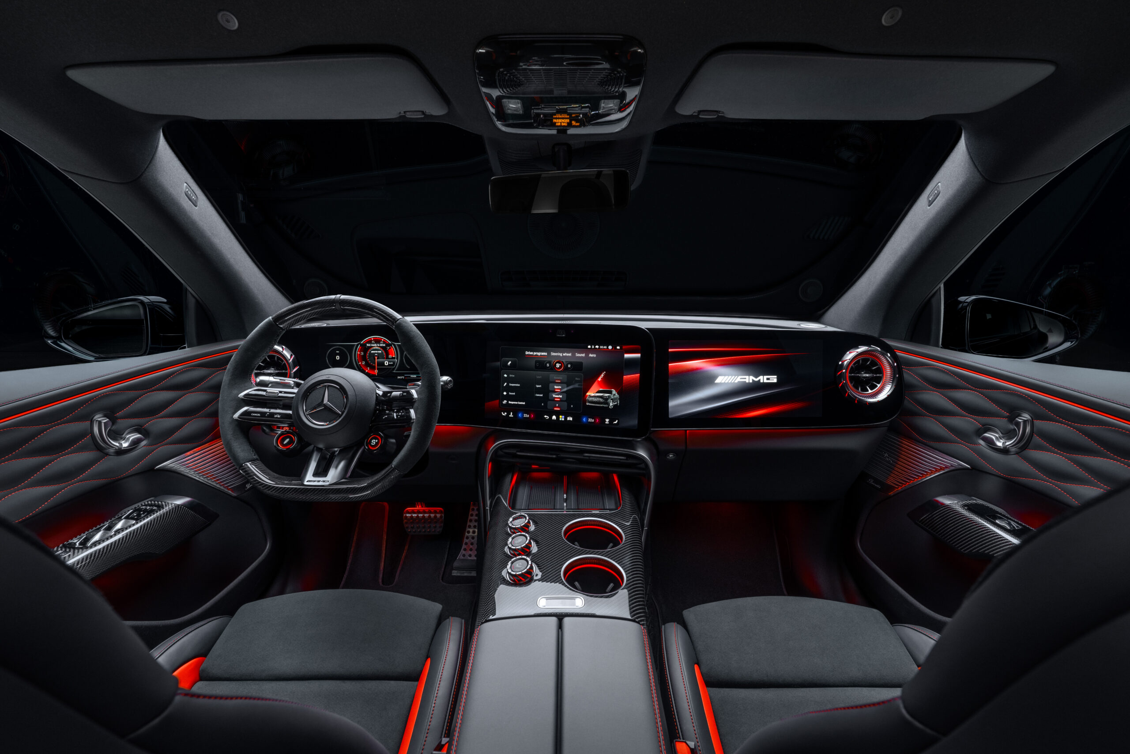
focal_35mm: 16
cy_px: 377
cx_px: 565
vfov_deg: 73.8
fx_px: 502
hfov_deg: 96.7
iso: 200
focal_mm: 16
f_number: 10
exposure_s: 1/4
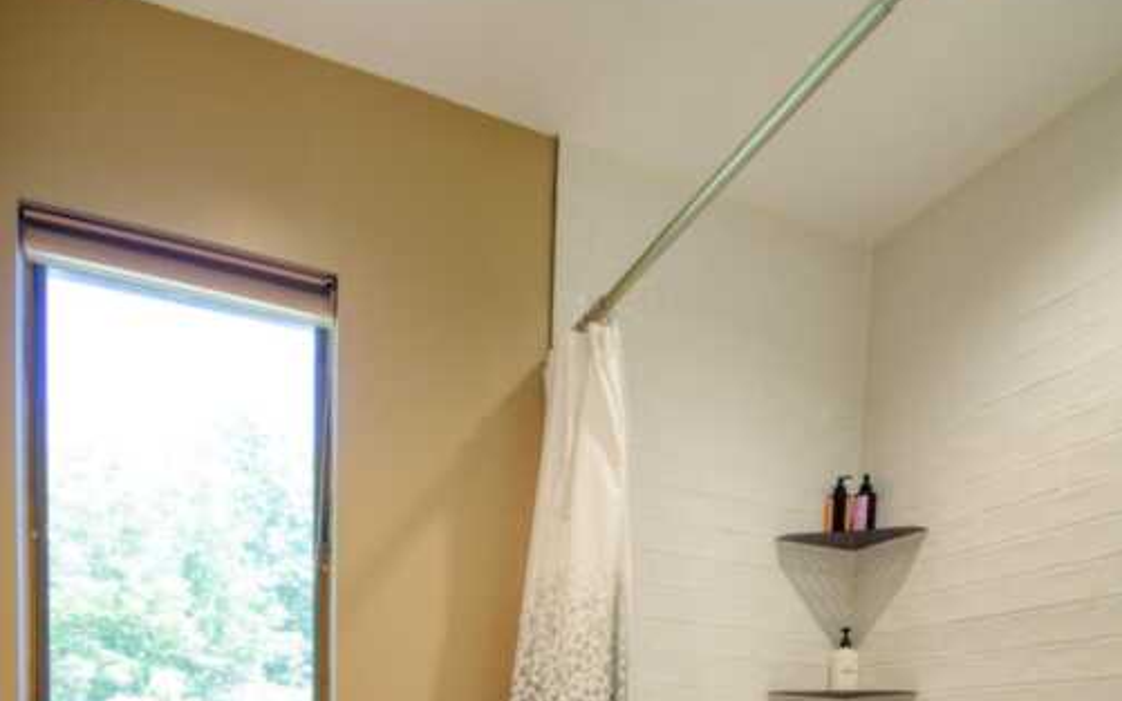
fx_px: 788
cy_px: 829
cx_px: 571
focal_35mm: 26
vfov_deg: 37.2
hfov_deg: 70.9
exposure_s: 1/6
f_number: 8
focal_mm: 11
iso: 250
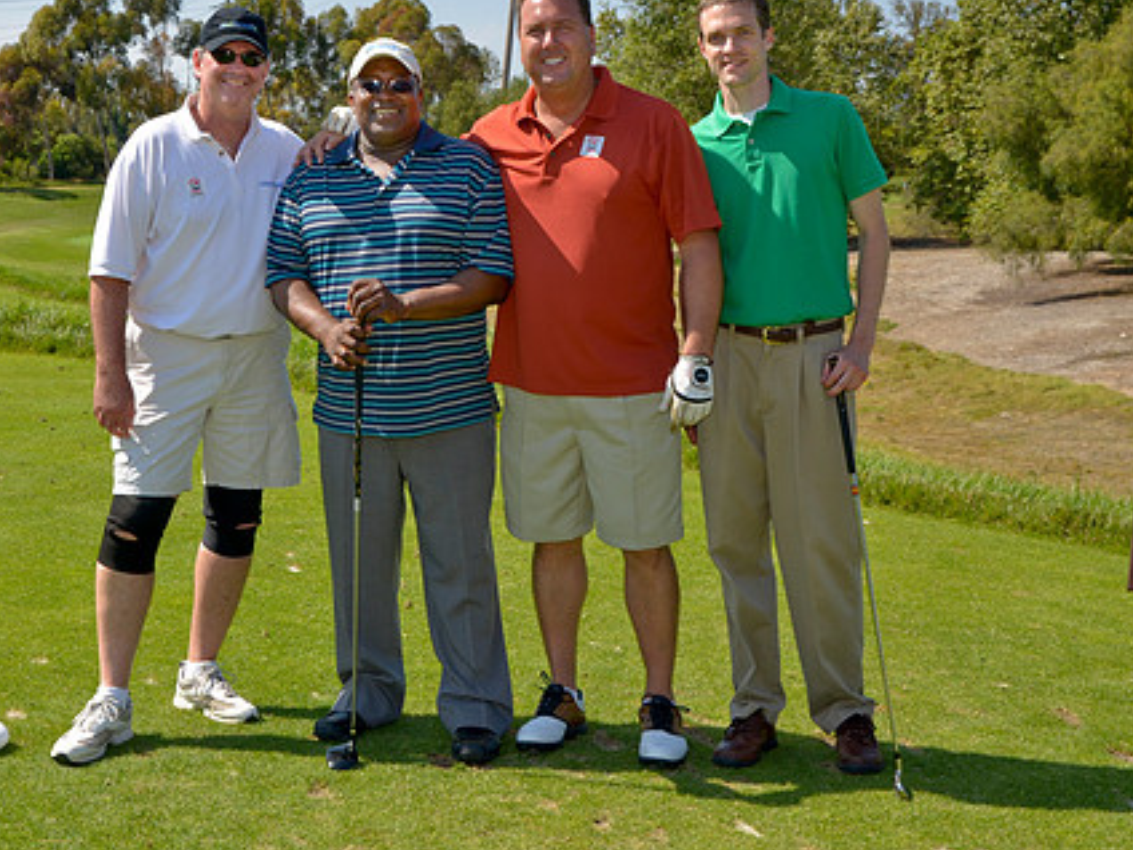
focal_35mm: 63
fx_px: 2062
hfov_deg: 30.5
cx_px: 377
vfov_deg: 23.3
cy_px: 345
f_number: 8
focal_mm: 32
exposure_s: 1/200
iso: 100
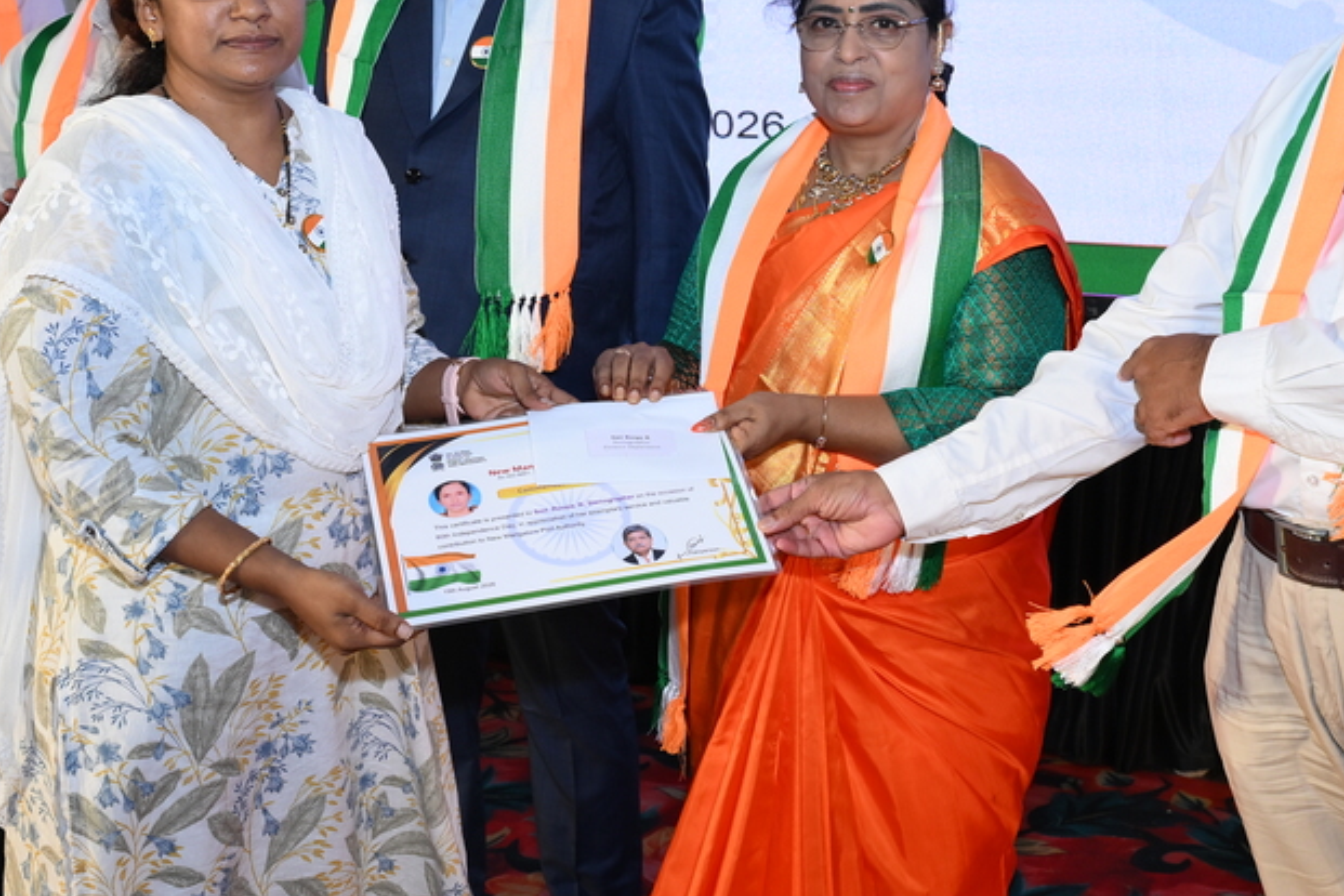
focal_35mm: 56
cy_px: 210
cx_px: 701
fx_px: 2091
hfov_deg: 35.6
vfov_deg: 23.9
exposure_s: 1/125
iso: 640
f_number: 5.6
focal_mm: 29
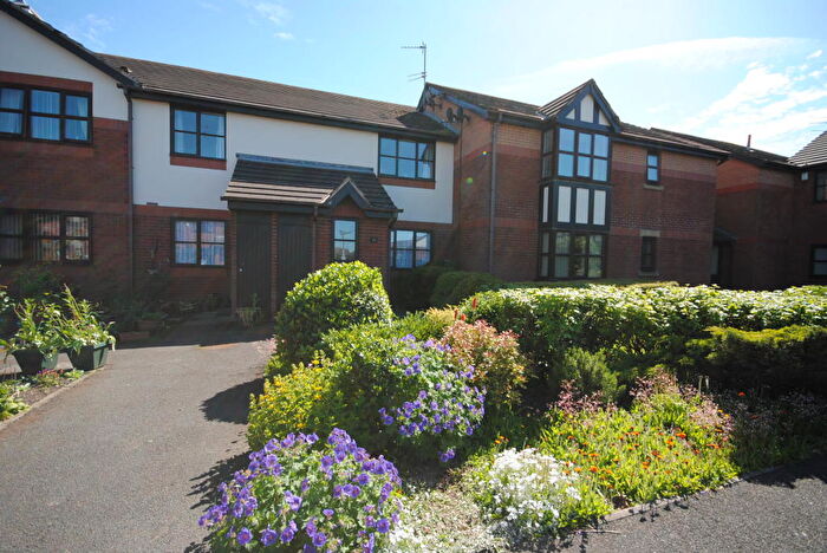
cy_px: 276
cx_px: 414
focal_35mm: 16
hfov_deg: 94.9
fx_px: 379
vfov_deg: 72.2
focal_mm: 11
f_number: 6.3
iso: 100
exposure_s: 1/160
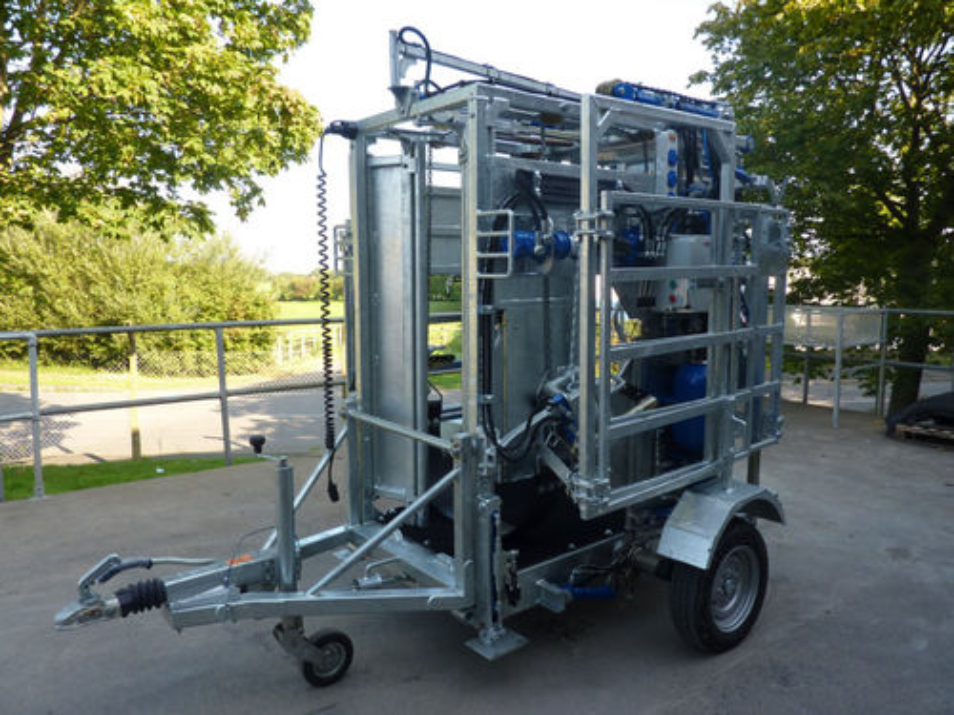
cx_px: 477
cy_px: 358
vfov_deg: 54.9
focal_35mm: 25
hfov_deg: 69.4
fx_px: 689
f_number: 3.5
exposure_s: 1/125
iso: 80
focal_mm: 4.1
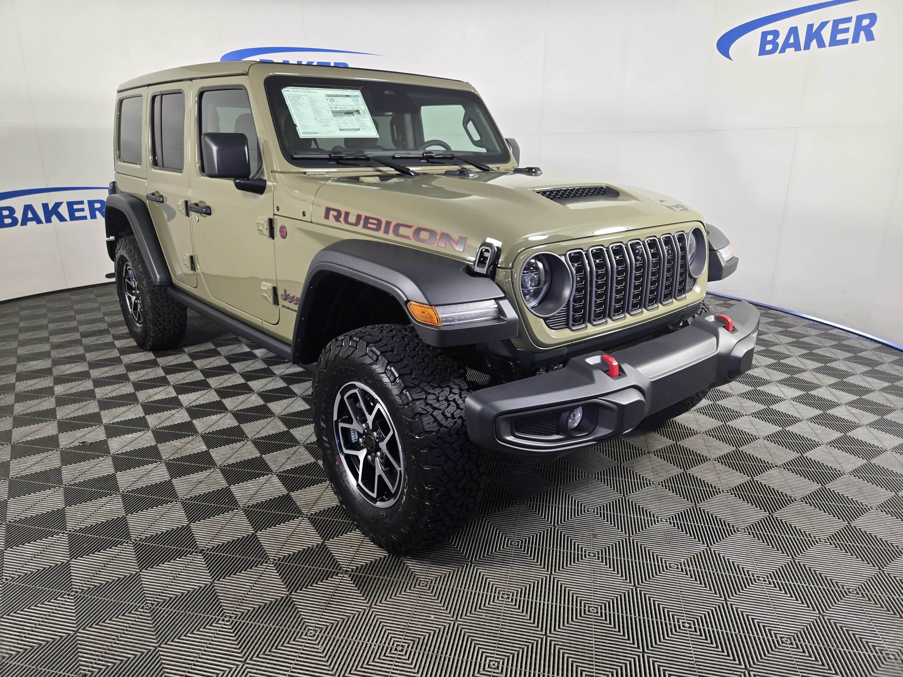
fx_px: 600
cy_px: 338
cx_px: 452
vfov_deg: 58.9
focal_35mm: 23
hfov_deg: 73.9
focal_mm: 5.4
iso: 80
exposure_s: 1/120
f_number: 1.8
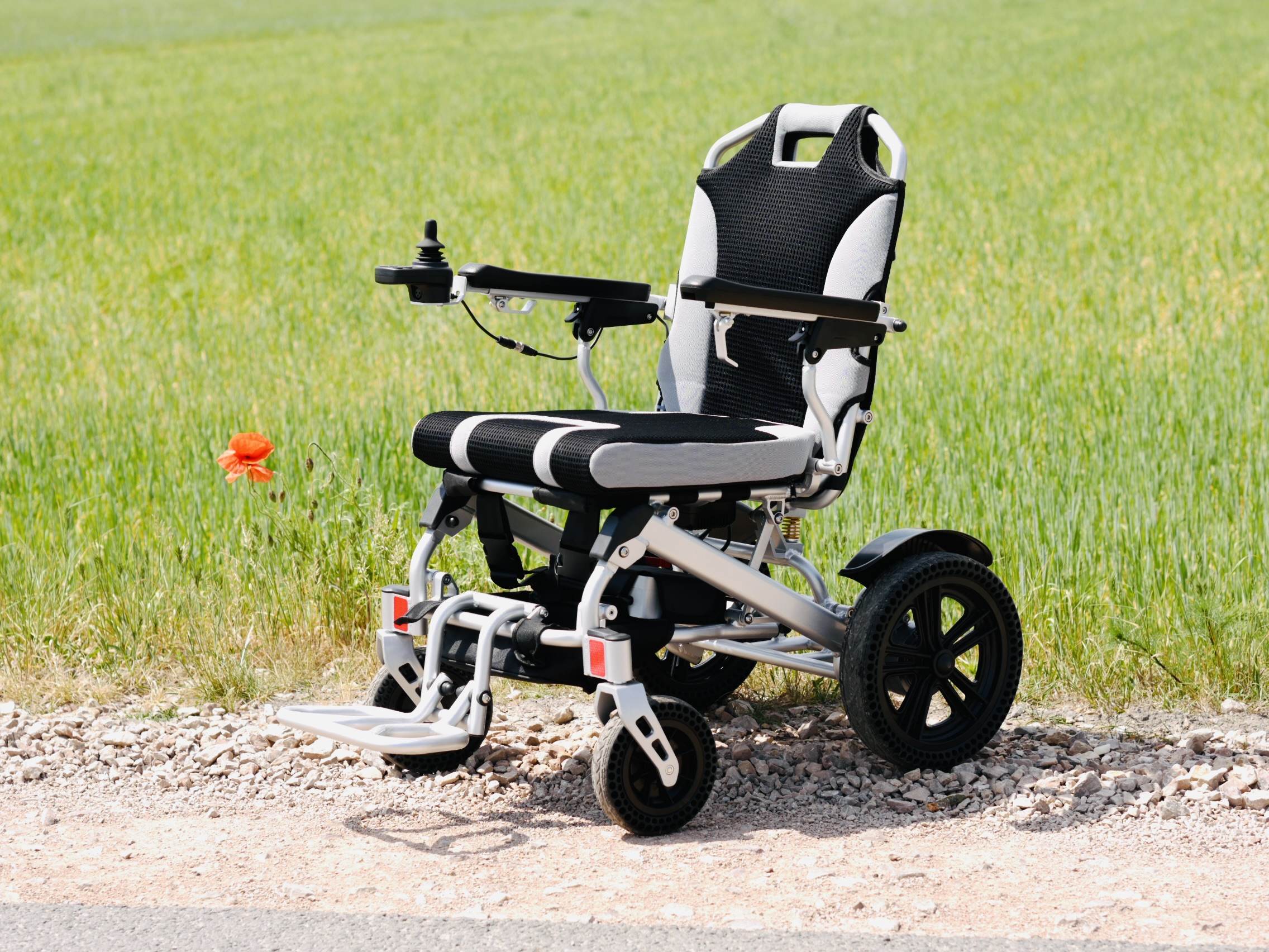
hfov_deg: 21.8
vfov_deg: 16.4
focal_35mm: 90
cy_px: 476
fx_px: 3299
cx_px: 634
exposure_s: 1/800
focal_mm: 45
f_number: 3.5
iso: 100
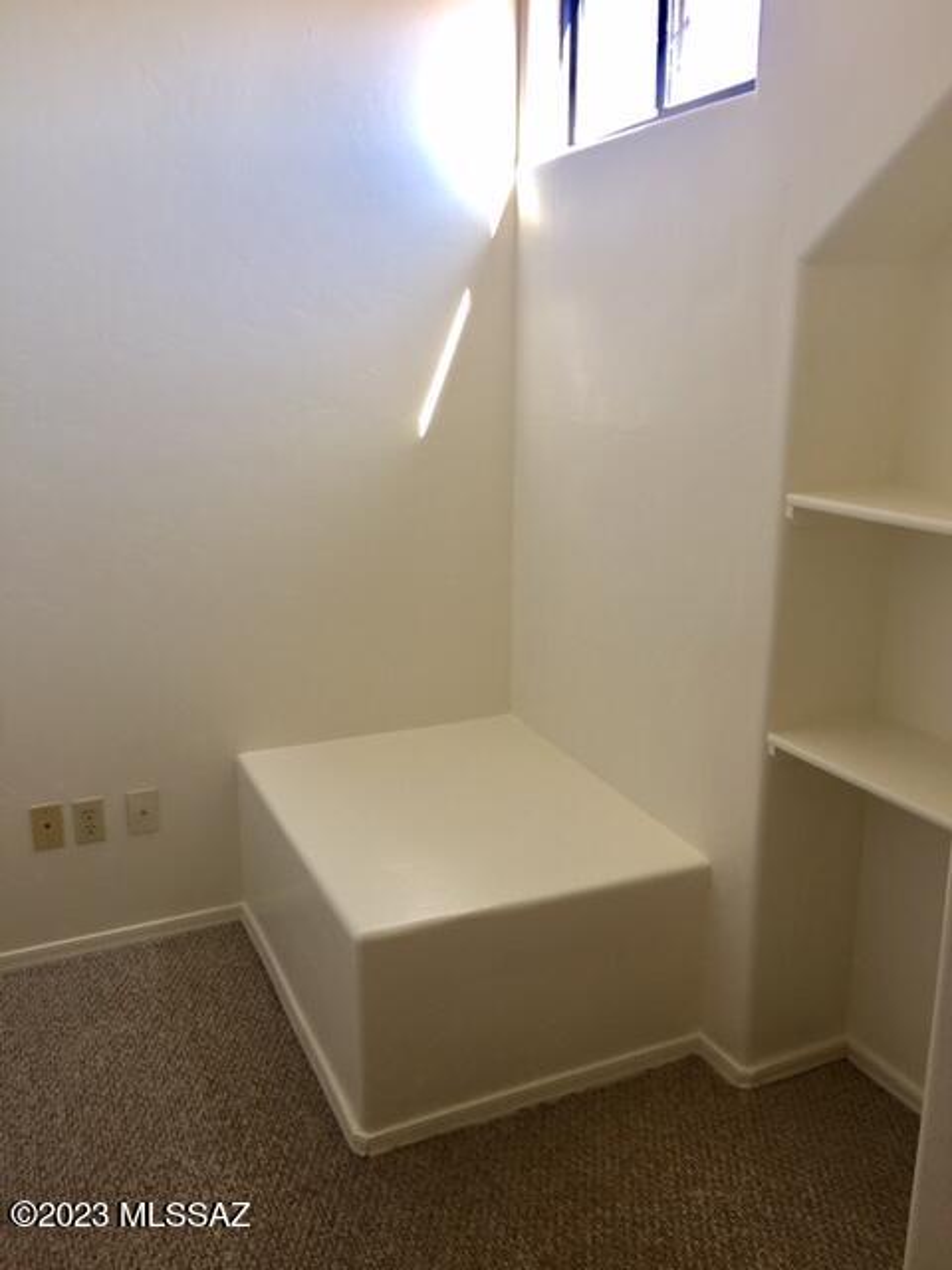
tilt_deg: -14.5
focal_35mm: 29
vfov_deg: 61.7
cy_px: 635
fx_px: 1063
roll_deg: +0.3
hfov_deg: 48.2
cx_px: 476
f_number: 2.2
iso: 32
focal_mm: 4.15
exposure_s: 1/40
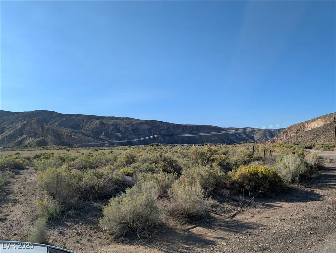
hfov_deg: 71.5
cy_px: 126
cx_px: 168
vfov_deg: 56.9
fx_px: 233
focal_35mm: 24
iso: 22
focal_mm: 6.9
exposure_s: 1/1443
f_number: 1.68
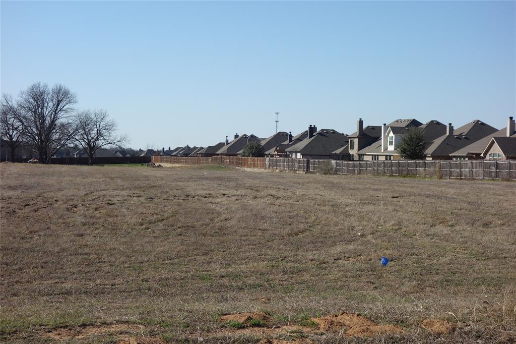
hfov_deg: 26.3
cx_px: 258
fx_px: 1103
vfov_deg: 17.7
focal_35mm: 77
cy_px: 172
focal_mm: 28.5
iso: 125
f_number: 5.6
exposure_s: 1/640
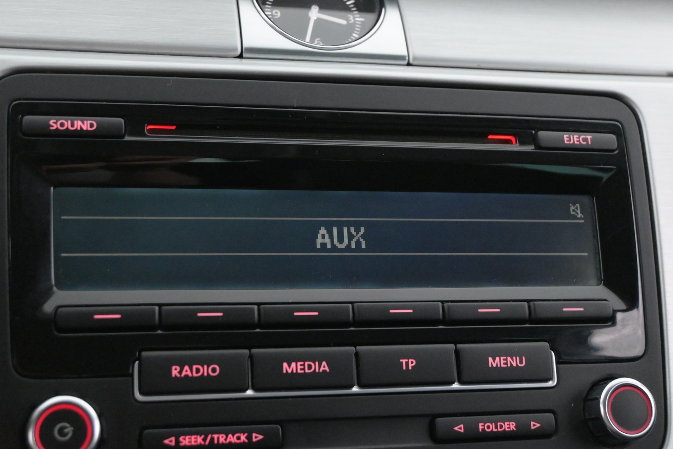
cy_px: 224
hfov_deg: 36.9
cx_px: 336
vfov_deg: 25.1
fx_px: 1009
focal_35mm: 54
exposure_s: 1/60
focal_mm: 36
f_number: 5.3
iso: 7200
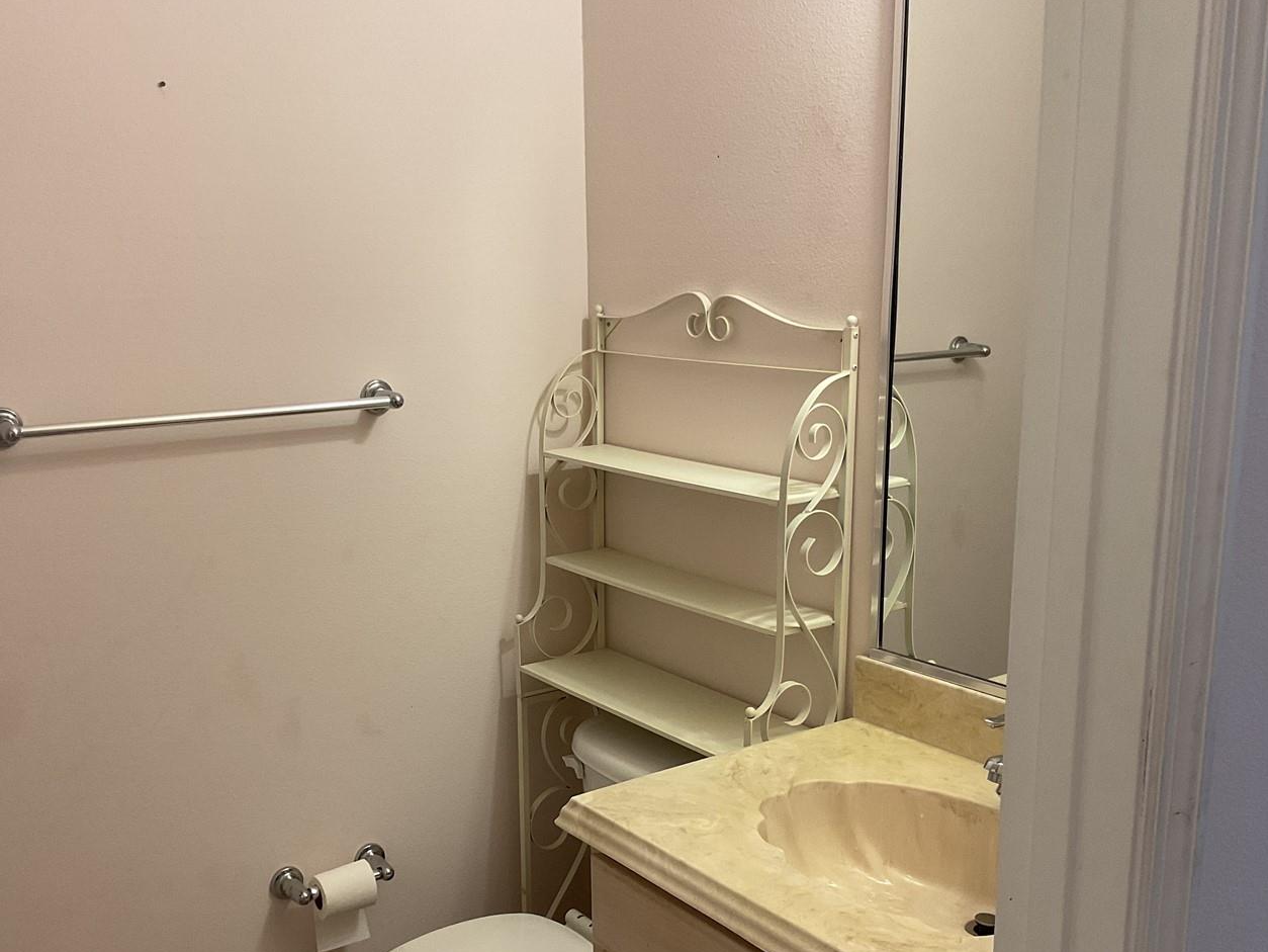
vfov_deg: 38.5
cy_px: 585
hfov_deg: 50.0
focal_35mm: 37
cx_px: 566
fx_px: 1356
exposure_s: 1/60
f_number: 1.8
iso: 80
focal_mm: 3
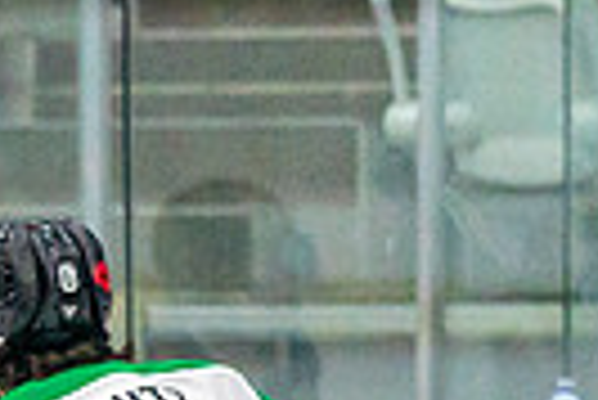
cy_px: 712
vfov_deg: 1.0
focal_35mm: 1386
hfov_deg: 1.5
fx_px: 23048
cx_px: -967
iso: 3200
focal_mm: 200
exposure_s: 1/1250
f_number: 2.8
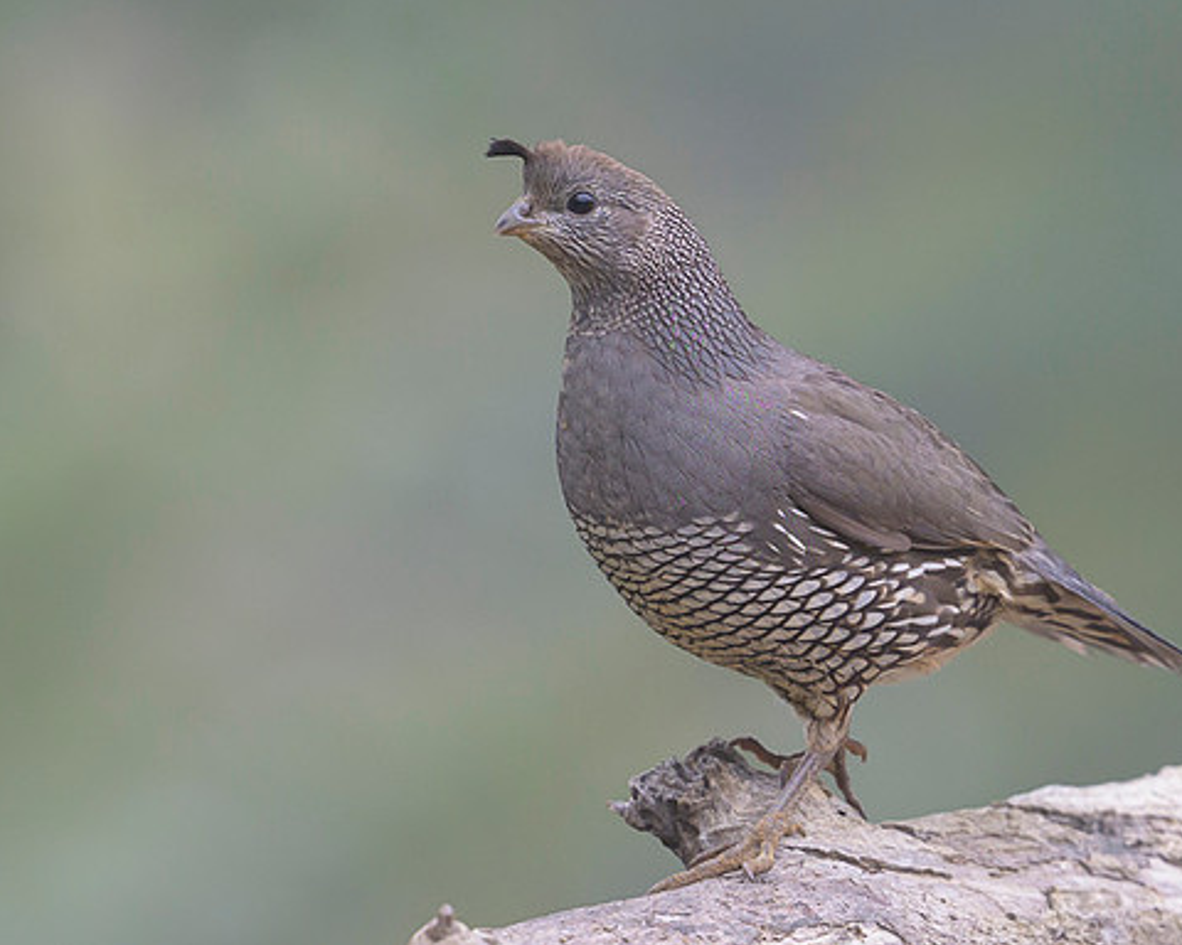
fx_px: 47471
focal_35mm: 1357
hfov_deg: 1.4
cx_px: 613
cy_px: 380
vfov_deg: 1.1
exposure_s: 1/125
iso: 800
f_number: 4
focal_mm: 400
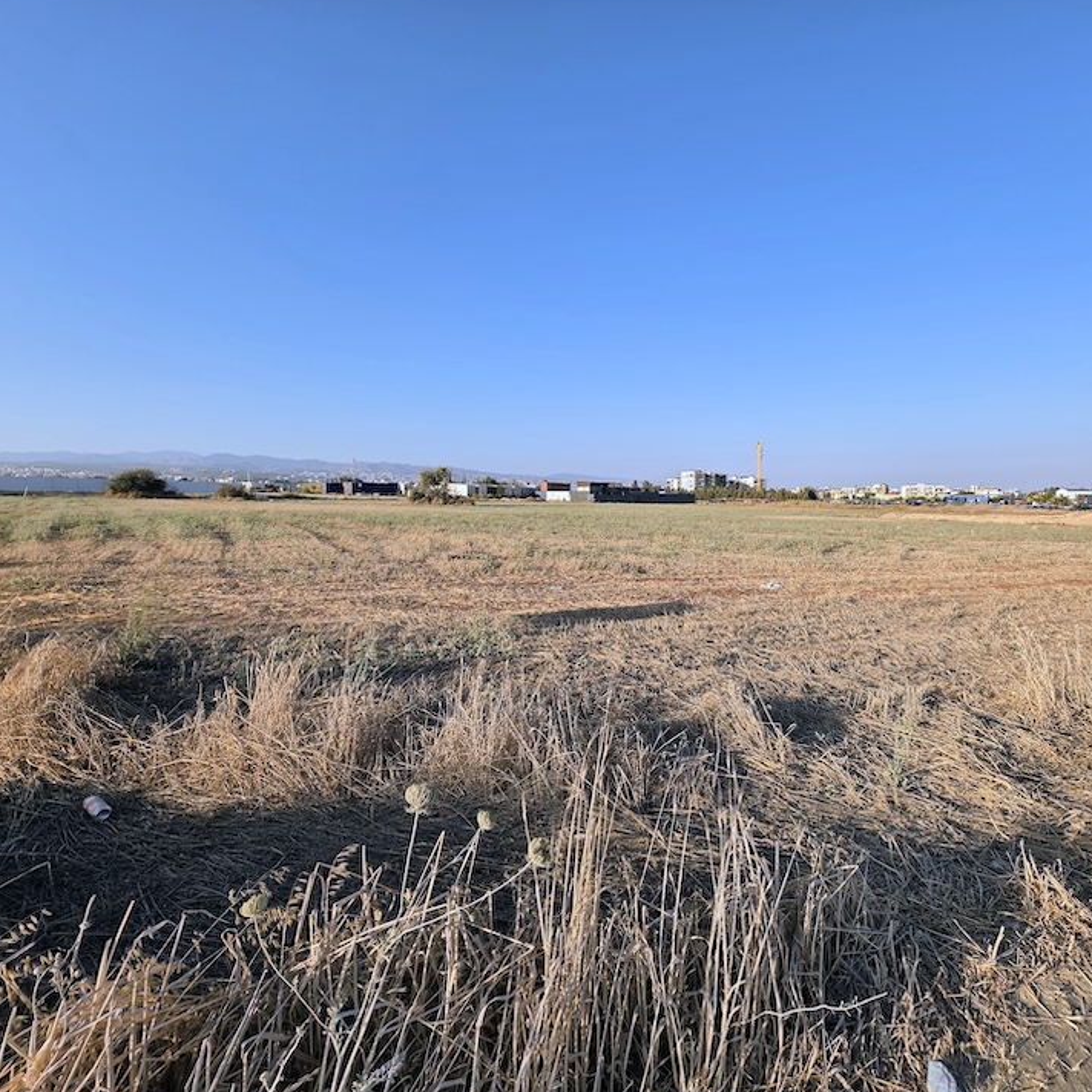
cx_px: 635
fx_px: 571
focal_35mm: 16
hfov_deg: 86.7
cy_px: 548
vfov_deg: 87.4
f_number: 1.9
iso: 32
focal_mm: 2.2
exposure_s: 1/1036
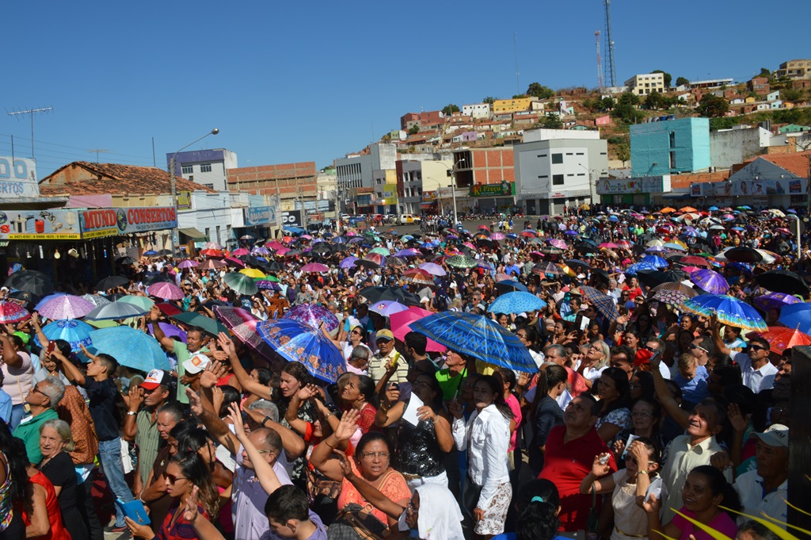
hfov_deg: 67.4
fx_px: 608
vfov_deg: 47.9
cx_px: 406
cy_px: 270
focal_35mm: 27
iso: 100
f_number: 13
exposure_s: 1/200
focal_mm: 18
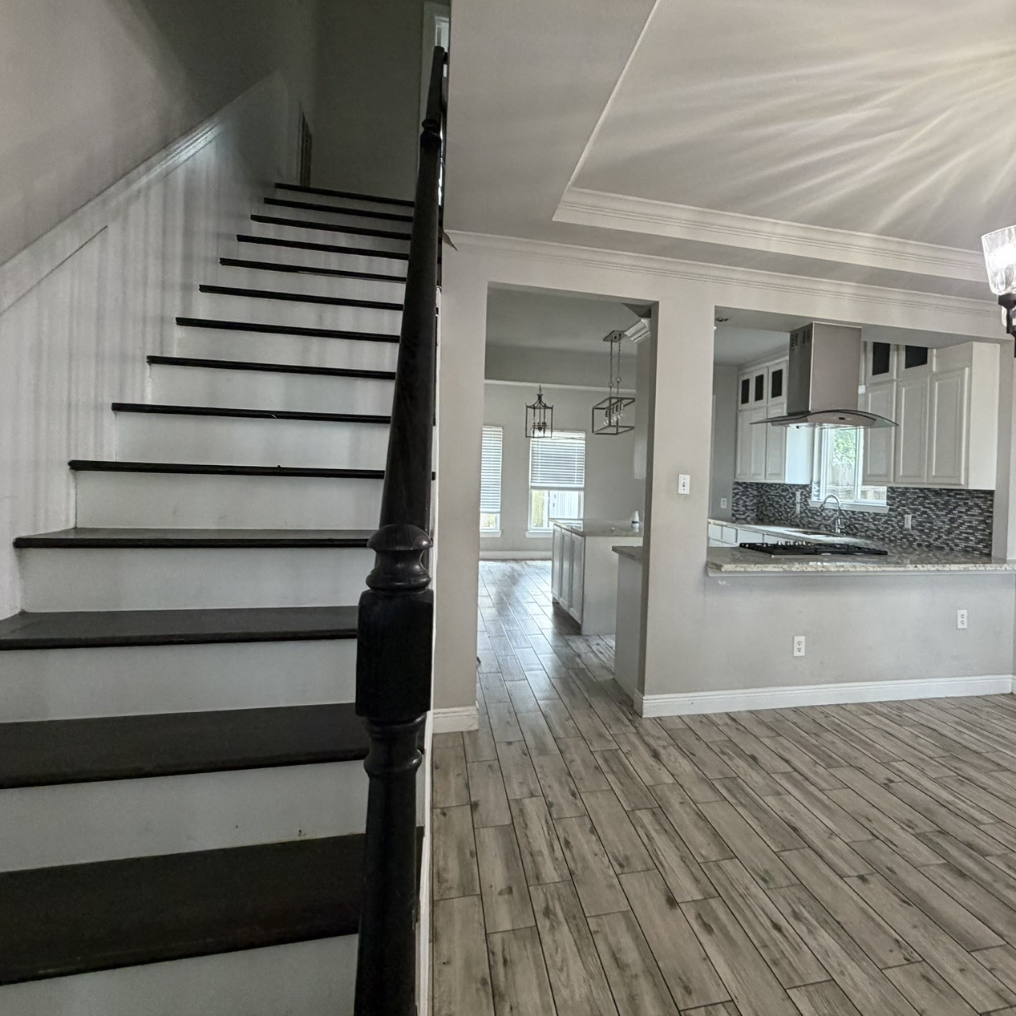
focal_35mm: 20
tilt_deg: +2.1
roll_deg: -0.3
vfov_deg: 74.8
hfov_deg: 73.8
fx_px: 664
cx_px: 623
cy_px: 478
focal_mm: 2.22
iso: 320
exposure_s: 1/60
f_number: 2.2
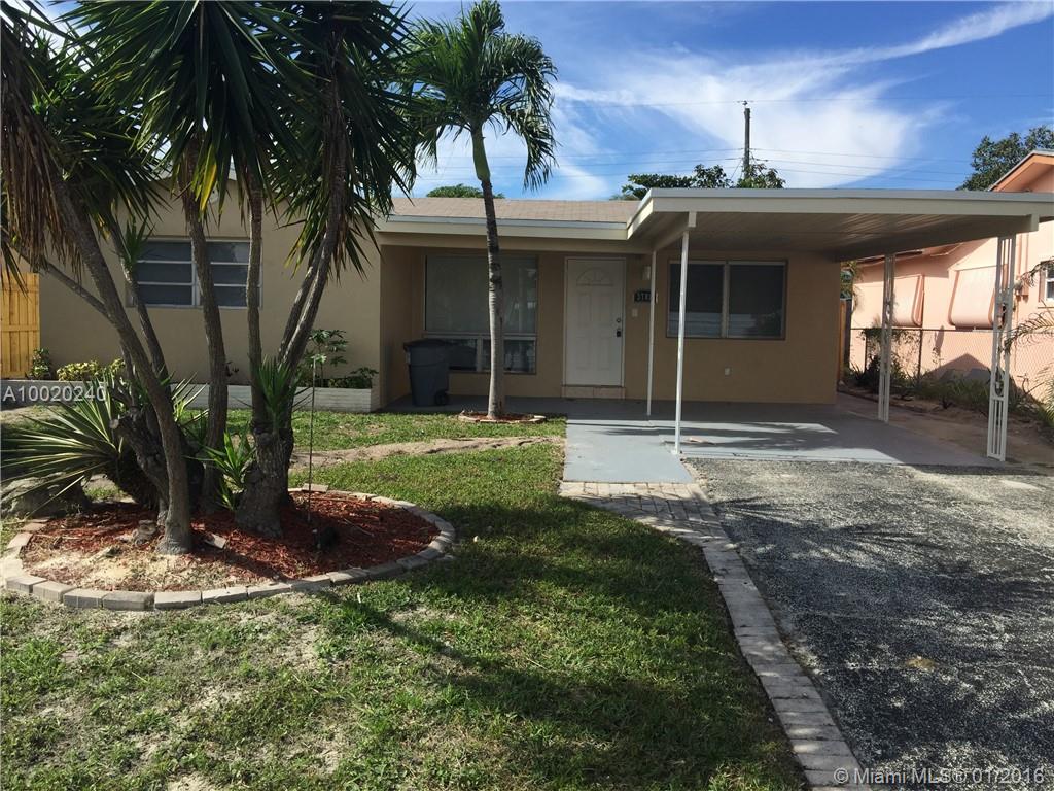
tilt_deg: -4.9
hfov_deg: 61.7
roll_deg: -3.7
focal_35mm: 29
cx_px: 527
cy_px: 396
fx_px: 883
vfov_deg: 48.2
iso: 32
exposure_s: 1/1582
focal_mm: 4.15
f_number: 2.2
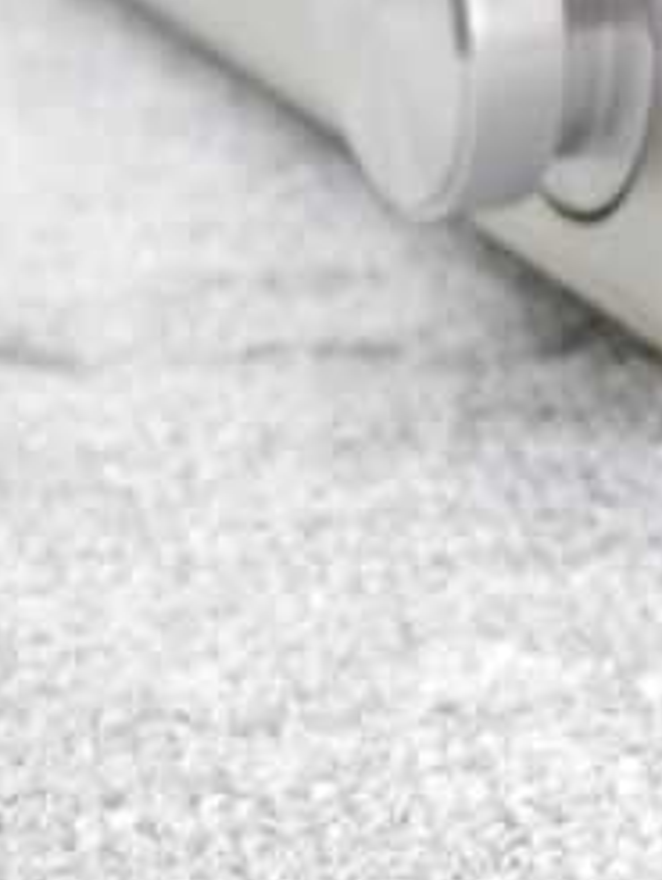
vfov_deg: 15.1
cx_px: 1113
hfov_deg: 11.0
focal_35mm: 128
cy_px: -2
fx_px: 3258
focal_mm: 7.4
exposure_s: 1/31.3
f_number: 3.2
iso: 400
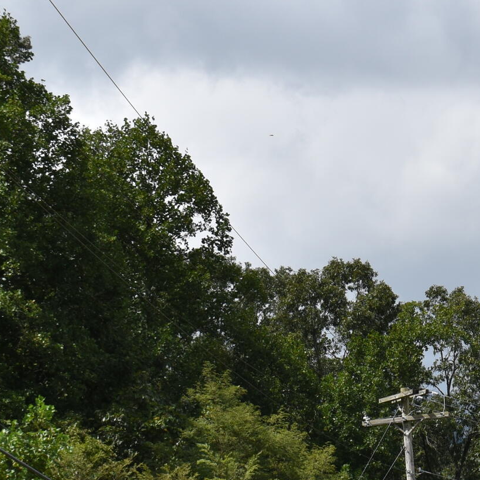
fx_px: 2777
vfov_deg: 9.9
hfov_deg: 9.8
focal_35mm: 177
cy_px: 357
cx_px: 532
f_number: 9
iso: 100
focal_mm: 38
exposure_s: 1/320
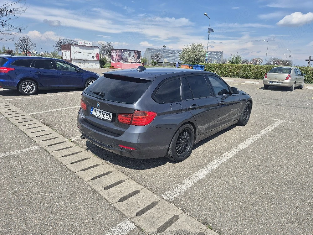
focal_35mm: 23
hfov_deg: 73.9
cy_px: 118
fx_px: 208
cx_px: 156
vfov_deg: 58.9
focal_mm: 5.4
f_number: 1.8
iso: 25
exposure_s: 1/2500
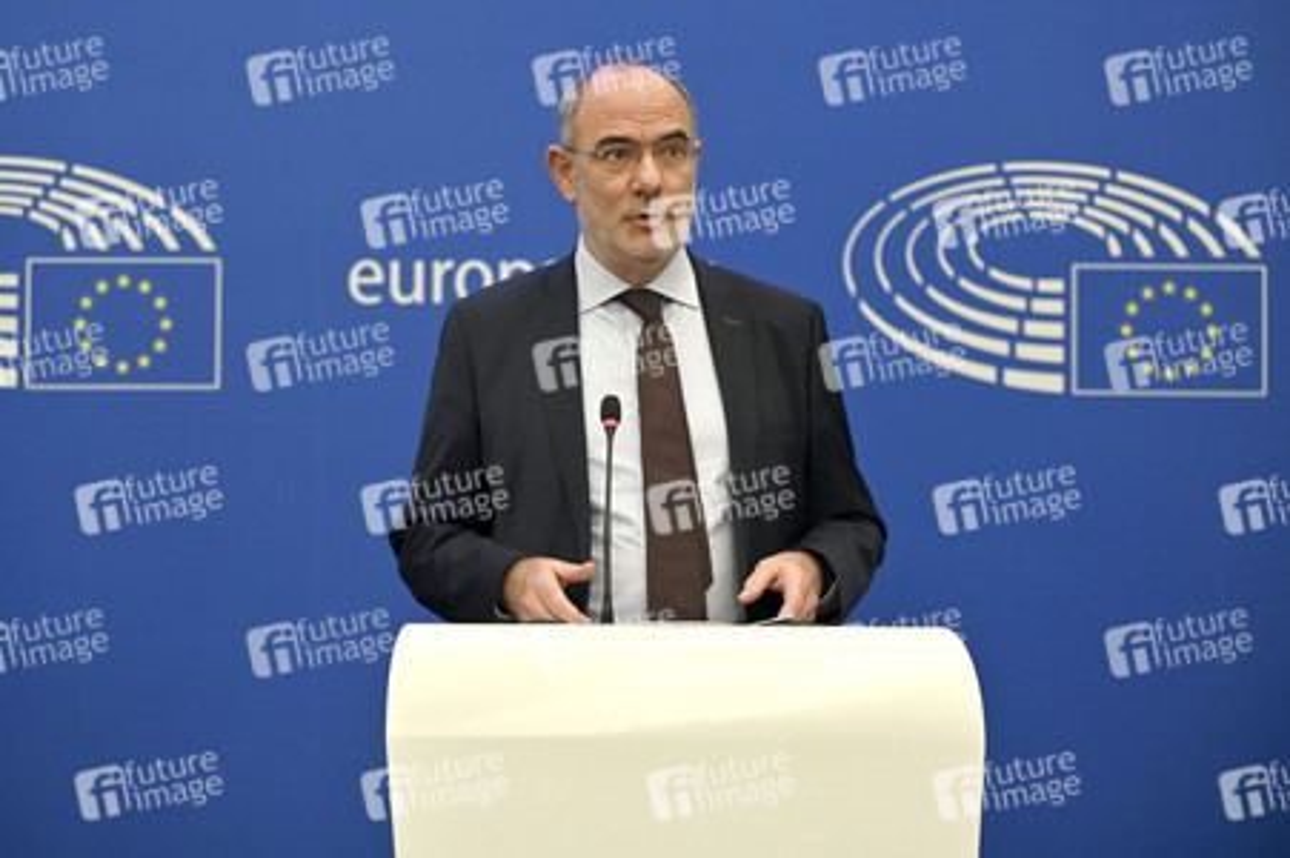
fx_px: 3402
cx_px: 645
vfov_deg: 14.4
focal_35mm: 95
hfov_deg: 21.5
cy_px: 429
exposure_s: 1/500
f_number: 2.8
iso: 800
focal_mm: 95
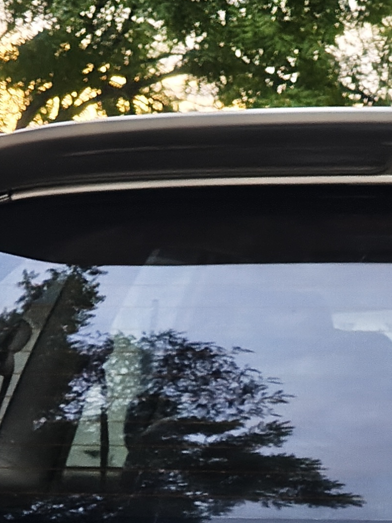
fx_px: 2900
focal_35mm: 192
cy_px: 637
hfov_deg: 7.7
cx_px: 435
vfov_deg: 10.1
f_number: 2
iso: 1282
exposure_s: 1/50
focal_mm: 7.1
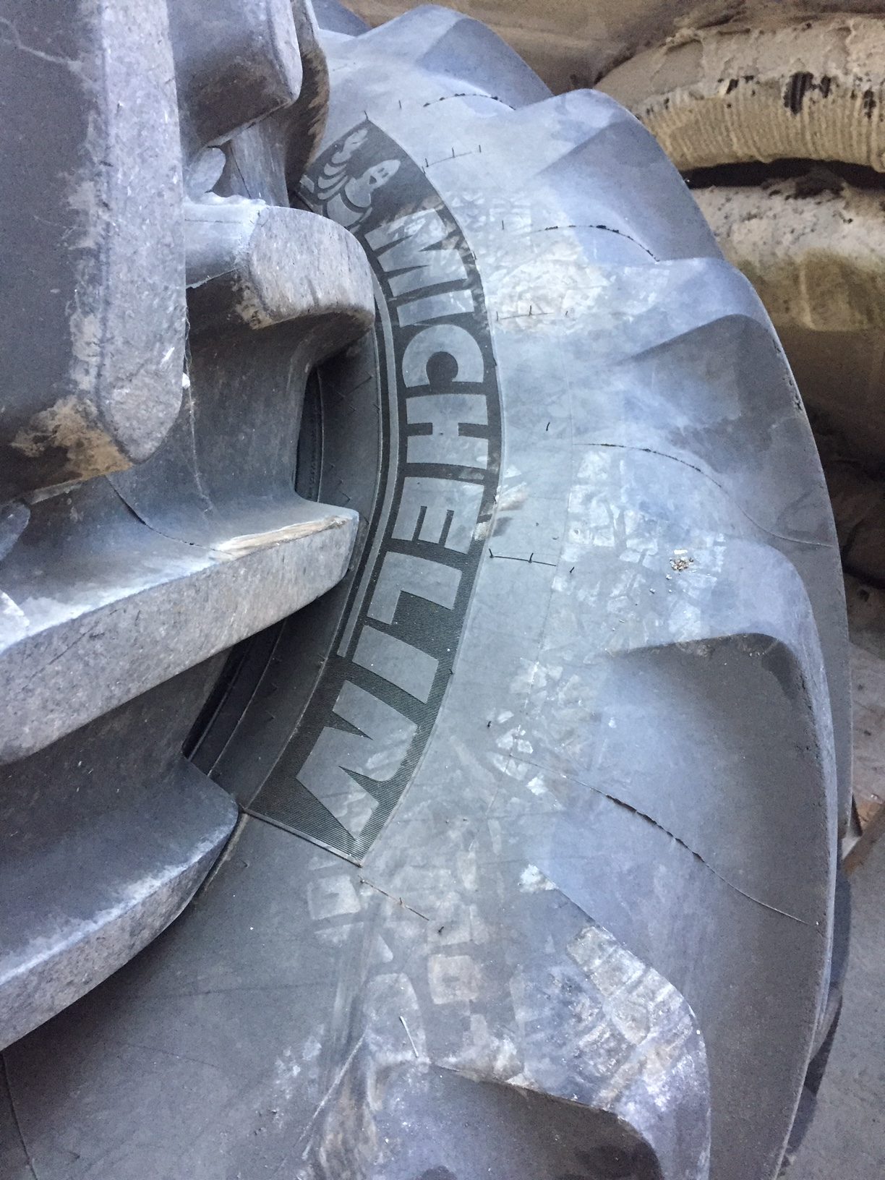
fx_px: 989
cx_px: 442
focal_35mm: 29
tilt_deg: -54.1
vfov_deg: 61.7
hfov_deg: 48.2
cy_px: 590
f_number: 2.2
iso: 250
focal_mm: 4.15
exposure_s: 1/20
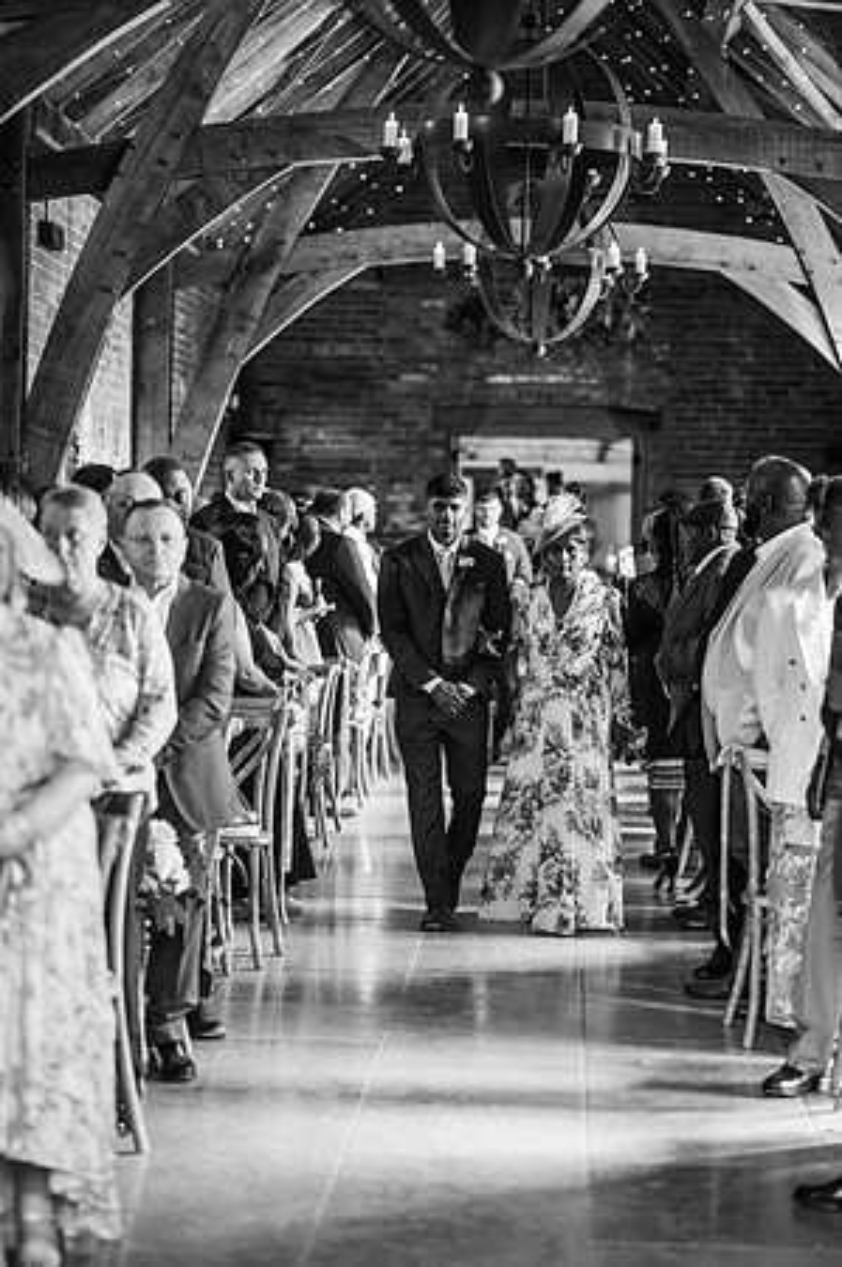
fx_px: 2989
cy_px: 634
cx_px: 421
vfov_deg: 23.9
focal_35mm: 85
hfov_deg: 16.0
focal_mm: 85
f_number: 1.8
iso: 1000
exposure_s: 1/200
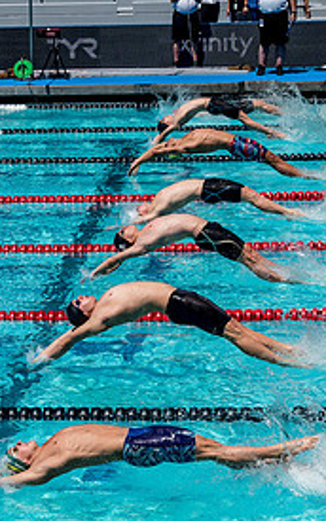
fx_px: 1776
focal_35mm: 125
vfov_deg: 16.7
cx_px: 100
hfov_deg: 10.5
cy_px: 327
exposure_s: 1/1600
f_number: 6.3
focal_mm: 28
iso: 250
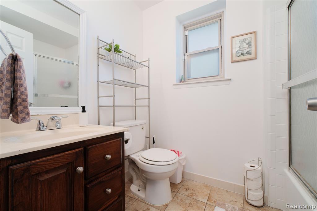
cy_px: 106
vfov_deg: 77.3
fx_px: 132
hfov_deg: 100.4
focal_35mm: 15
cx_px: 158
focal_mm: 10
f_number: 7.1
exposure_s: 1/250
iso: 500
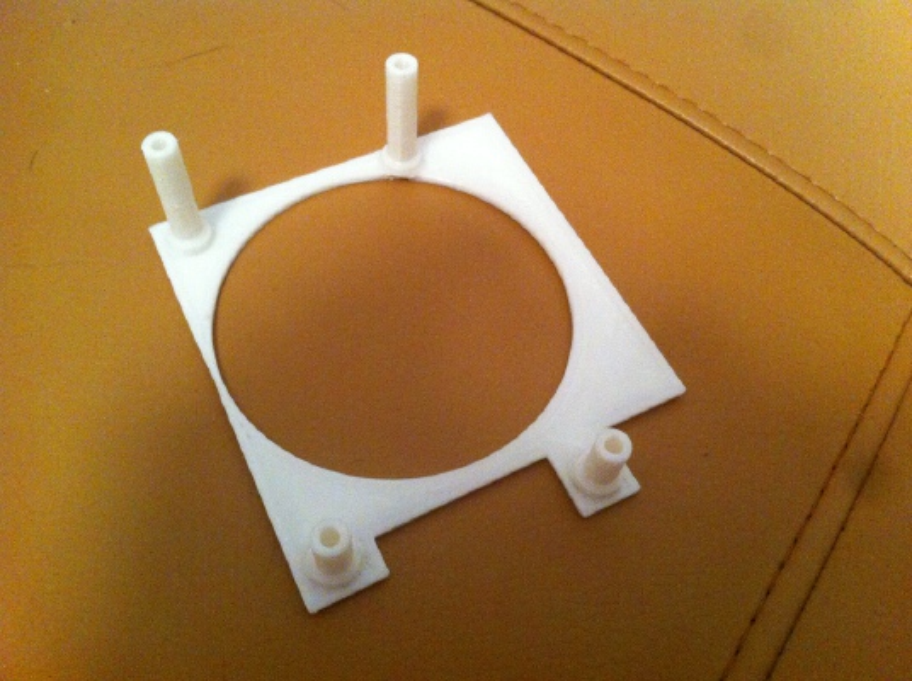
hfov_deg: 52.7
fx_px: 920
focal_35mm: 35
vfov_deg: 40.6
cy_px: 340
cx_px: 456
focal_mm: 3.85
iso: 500
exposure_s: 1/15
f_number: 2.8
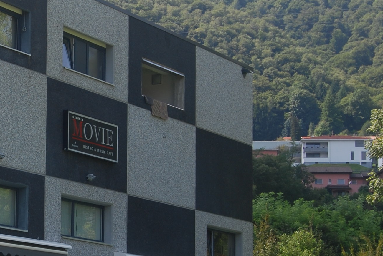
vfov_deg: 10.2
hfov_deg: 15.0
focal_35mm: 134
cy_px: 180
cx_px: -6
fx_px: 1427
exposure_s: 1/125
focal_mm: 30
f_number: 5.6
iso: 100
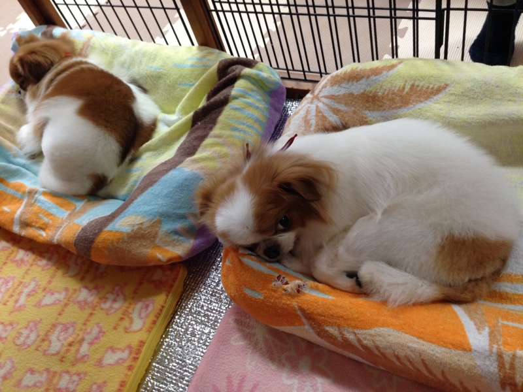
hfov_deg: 55.4
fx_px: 499
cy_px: 196
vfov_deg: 42.9
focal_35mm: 33
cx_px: 262
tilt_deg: -49.7
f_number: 2.4
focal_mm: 4.12
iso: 200
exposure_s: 1/20
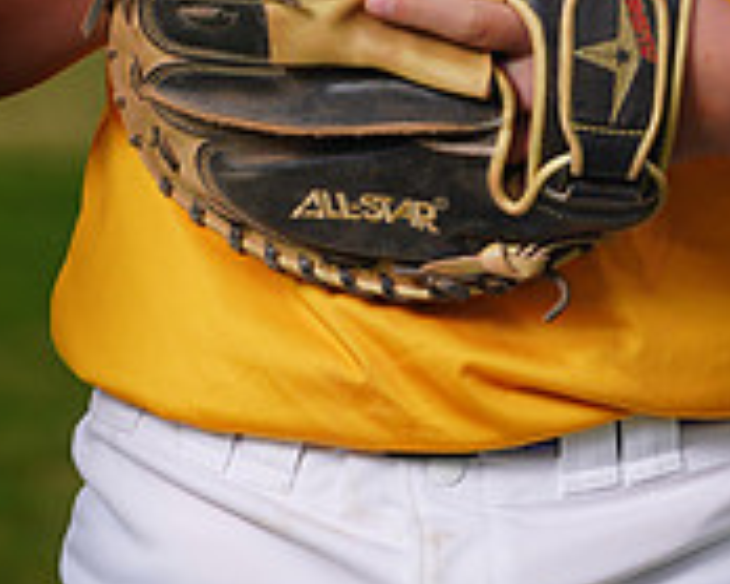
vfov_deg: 2.3
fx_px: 14726
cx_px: 510
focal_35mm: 682
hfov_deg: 2.8
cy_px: -466
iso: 100
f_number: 8
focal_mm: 218
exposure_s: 1/250
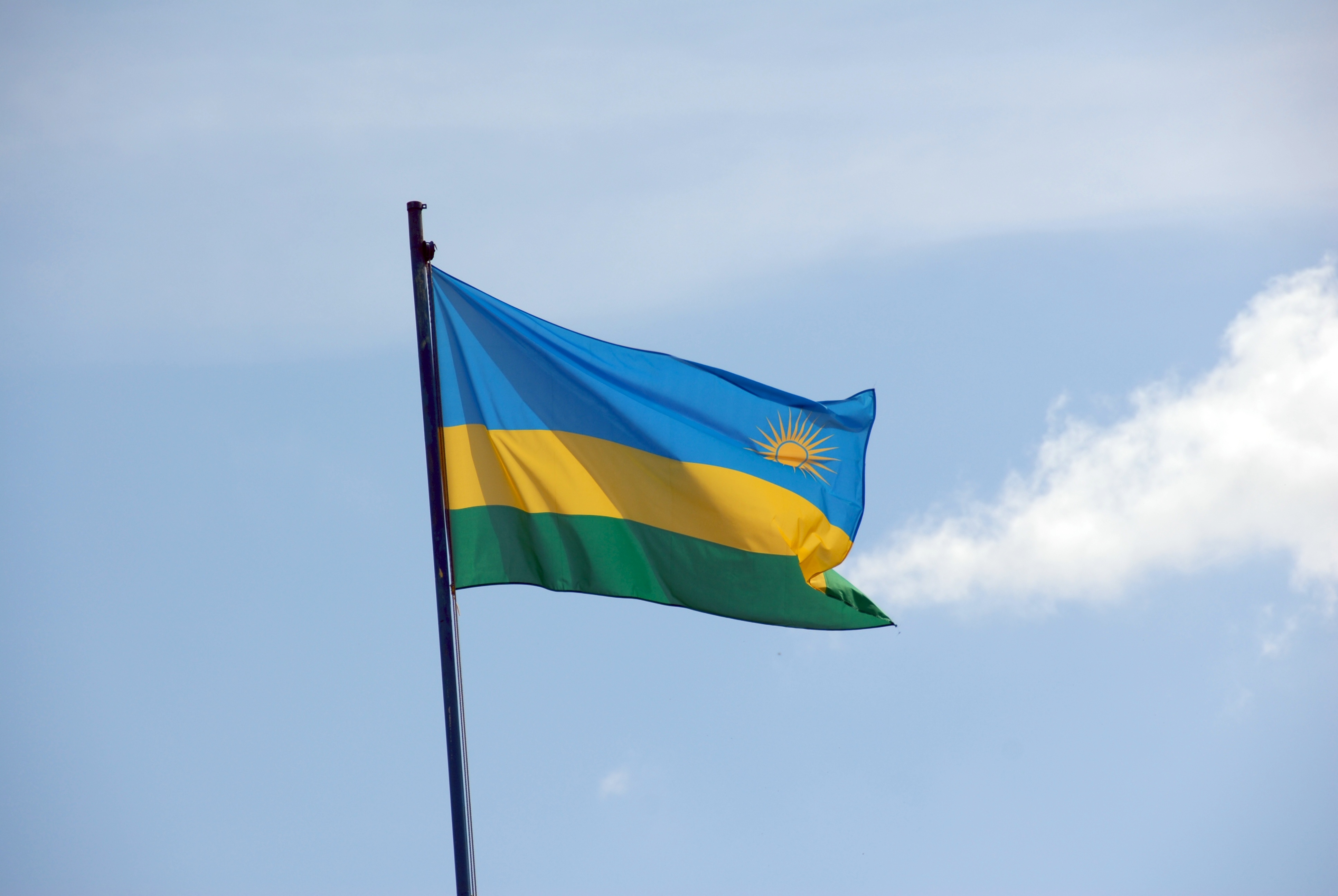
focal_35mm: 225
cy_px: 448
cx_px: 669
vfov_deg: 6.1
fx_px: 8372
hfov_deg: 9.1
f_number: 7.1
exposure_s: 1/640
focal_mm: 150
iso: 100
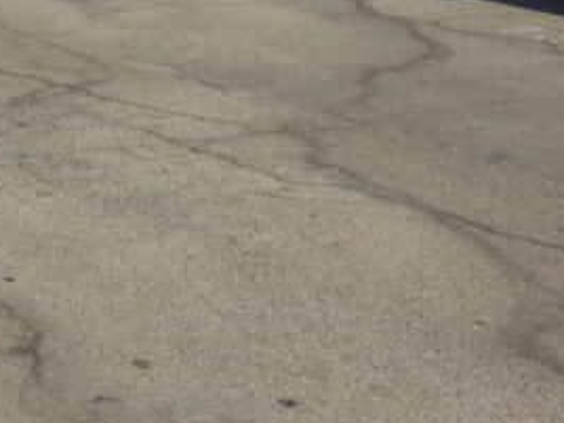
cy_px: -341
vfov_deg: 11.0
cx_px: 69
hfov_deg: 15.5
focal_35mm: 126
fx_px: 2053
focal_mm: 4.13
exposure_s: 1/1323
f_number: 2.4
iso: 50
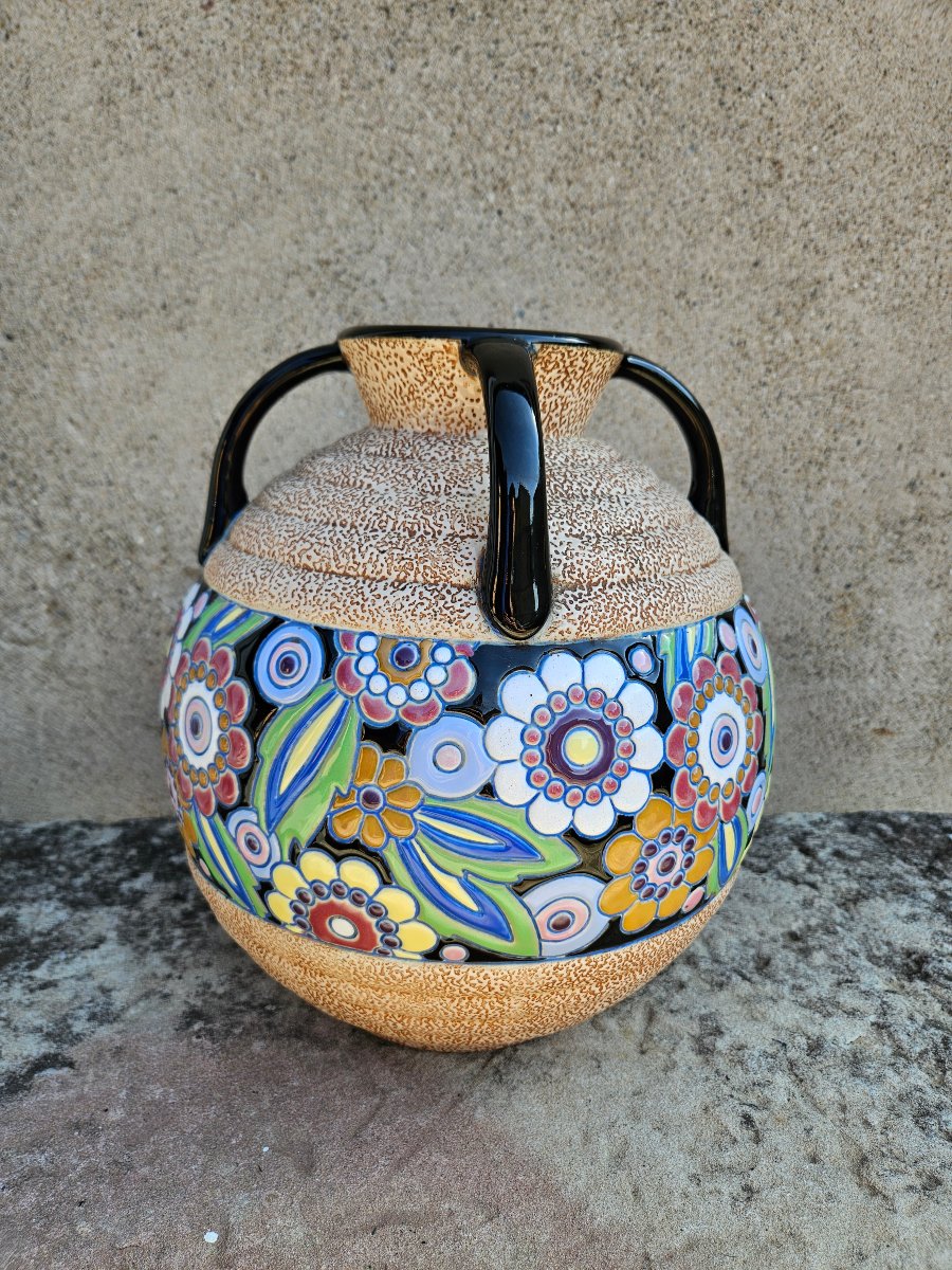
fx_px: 843
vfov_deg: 73.9
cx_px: 476
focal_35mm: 23
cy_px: 635
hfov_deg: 58.9
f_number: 1.8
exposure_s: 1/253
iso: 25
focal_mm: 5.4
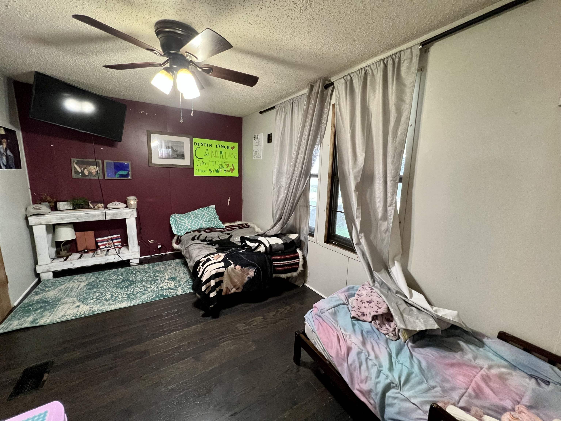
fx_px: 211
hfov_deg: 106.2
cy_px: 210
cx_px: 280
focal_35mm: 13
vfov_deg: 89.9
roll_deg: -2.0
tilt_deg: -10.4
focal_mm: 1.57
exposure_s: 1/60
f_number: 1.8
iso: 400
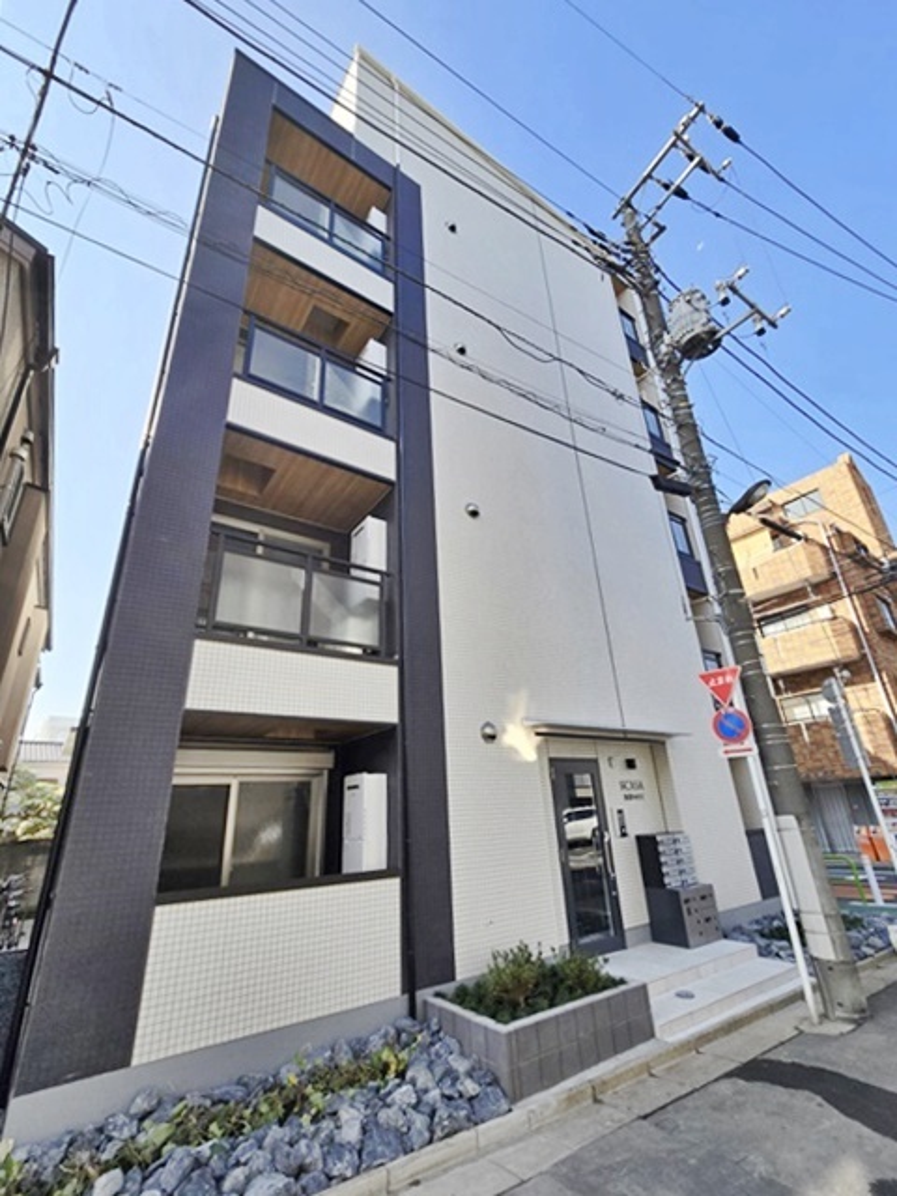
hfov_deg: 89.9
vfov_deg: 106.2
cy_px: 598
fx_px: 449
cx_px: 448
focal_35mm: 13
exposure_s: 1/2000
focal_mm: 2.2
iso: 100
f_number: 2.2
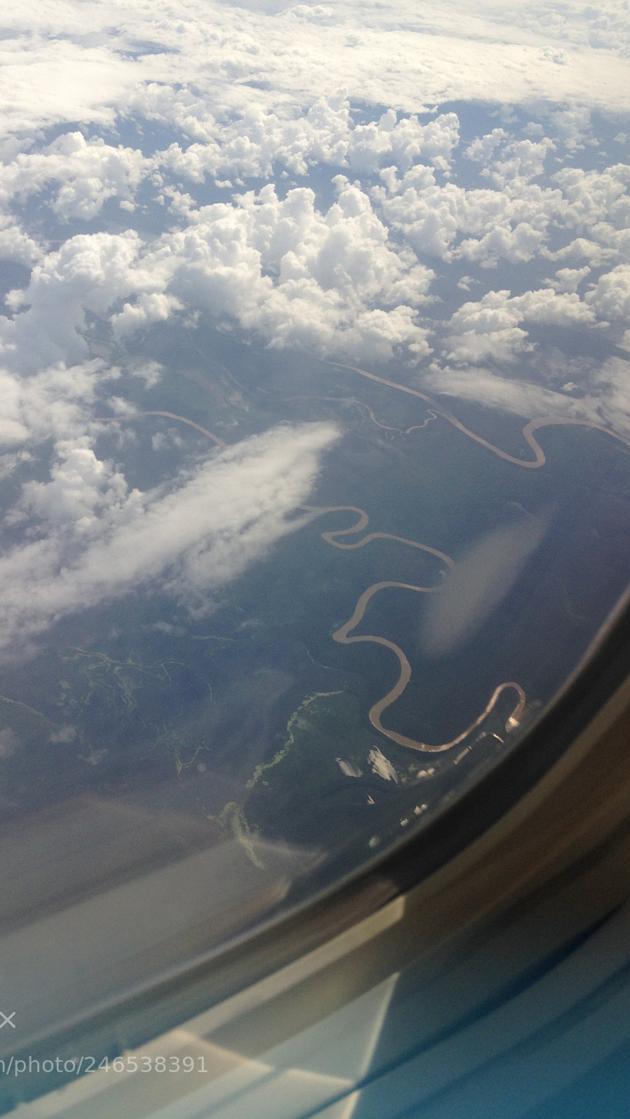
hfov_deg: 32.8
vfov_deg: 55.3
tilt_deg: -36.5
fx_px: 1069
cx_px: 262
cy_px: 560
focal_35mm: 36
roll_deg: -9.1
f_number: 2.4
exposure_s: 1/1695
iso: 50
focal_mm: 4.12
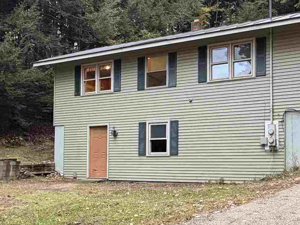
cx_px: 149
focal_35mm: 44
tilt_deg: +1.3
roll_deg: -0.2
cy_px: 156
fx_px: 381
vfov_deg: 32.5
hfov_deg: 42.9
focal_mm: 2.22
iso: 320
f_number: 2.2
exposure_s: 1/121
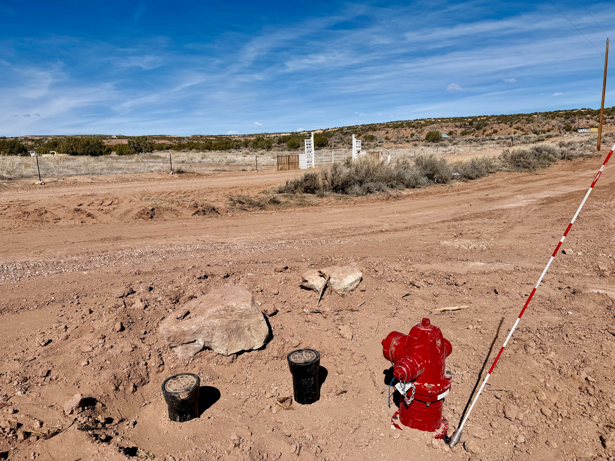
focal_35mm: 24
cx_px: 308
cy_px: 230
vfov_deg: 56.8
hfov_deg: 71.6
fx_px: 426
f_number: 1.78
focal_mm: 6.76
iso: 80
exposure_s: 1/10309
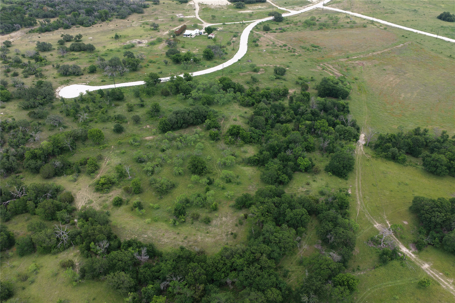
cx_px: 228
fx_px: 354
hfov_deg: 65.5
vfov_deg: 46.4
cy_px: 152
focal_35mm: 28
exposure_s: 1/500
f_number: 2.8
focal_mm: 14.45
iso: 125
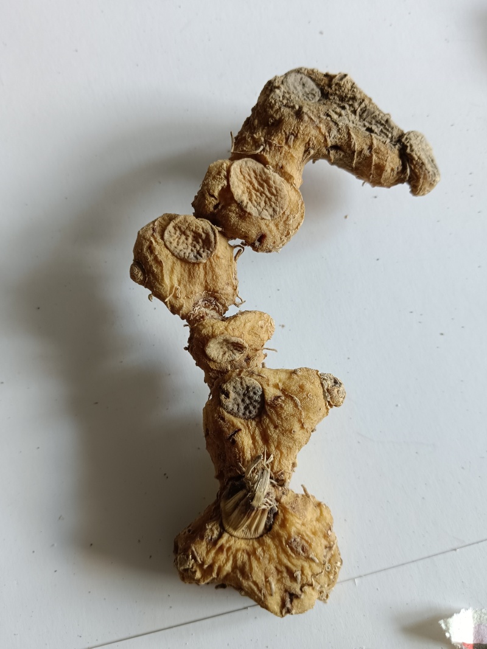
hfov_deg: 53.1
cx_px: 244
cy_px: 324
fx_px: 488
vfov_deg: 67.3
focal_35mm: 26
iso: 536
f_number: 1.8
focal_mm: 4.05
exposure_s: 1/50
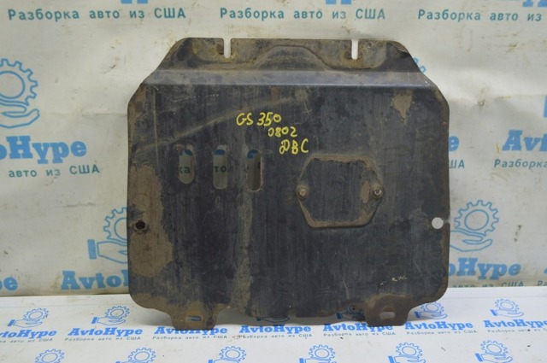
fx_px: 524
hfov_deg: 55.2
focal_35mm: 34
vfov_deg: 38.3
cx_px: 274
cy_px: 182
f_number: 5.6
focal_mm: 23
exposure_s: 1/20
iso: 400
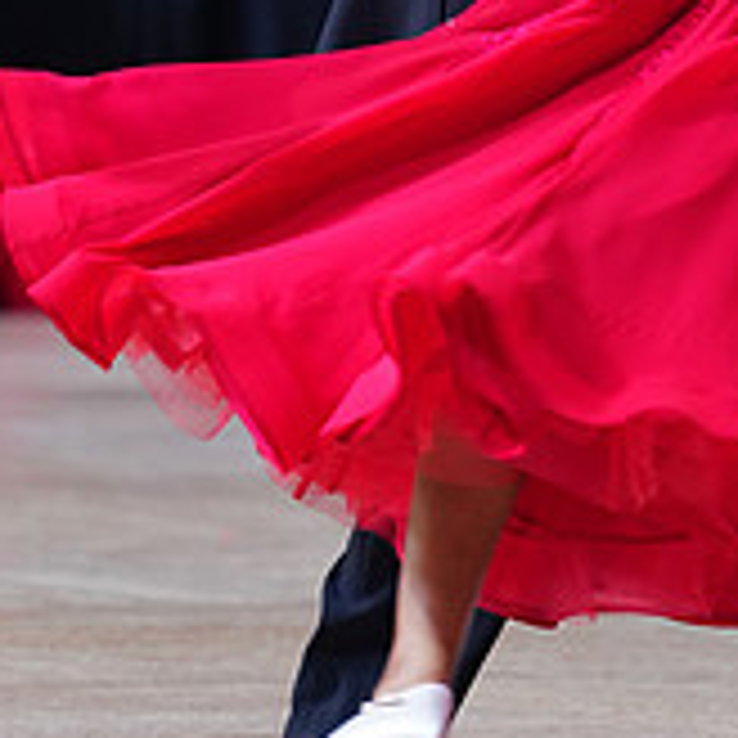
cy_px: -230
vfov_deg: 3.5
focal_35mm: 495
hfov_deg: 3.5
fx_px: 11940
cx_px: 596
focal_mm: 165
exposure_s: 1/500
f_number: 2.8
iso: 1000
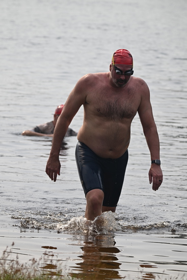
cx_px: 94
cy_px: 140
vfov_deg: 7.1
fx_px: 2258
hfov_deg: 4.7
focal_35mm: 290
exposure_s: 1/1000
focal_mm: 290
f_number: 9.5
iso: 500
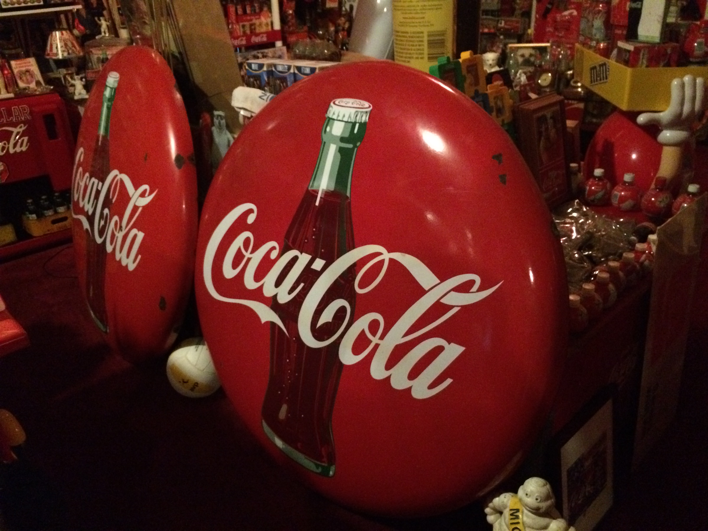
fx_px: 593
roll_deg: +3.6
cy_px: 266
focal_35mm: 29
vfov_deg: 48.2
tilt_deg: -25.6
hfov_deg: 61.7
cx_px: 354
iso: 640
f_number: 2.2
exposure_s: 1/15
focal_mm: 4.15
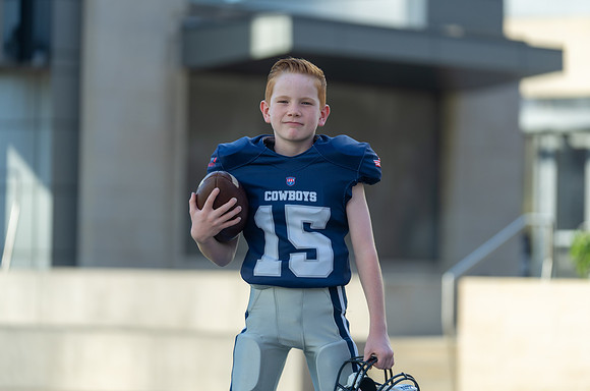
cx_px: 310
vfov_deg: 8.2
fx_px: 2741
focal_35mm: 168
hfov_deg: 12.3
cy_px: 186
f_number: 2.8
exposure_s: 1/500
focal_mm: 155
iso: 100
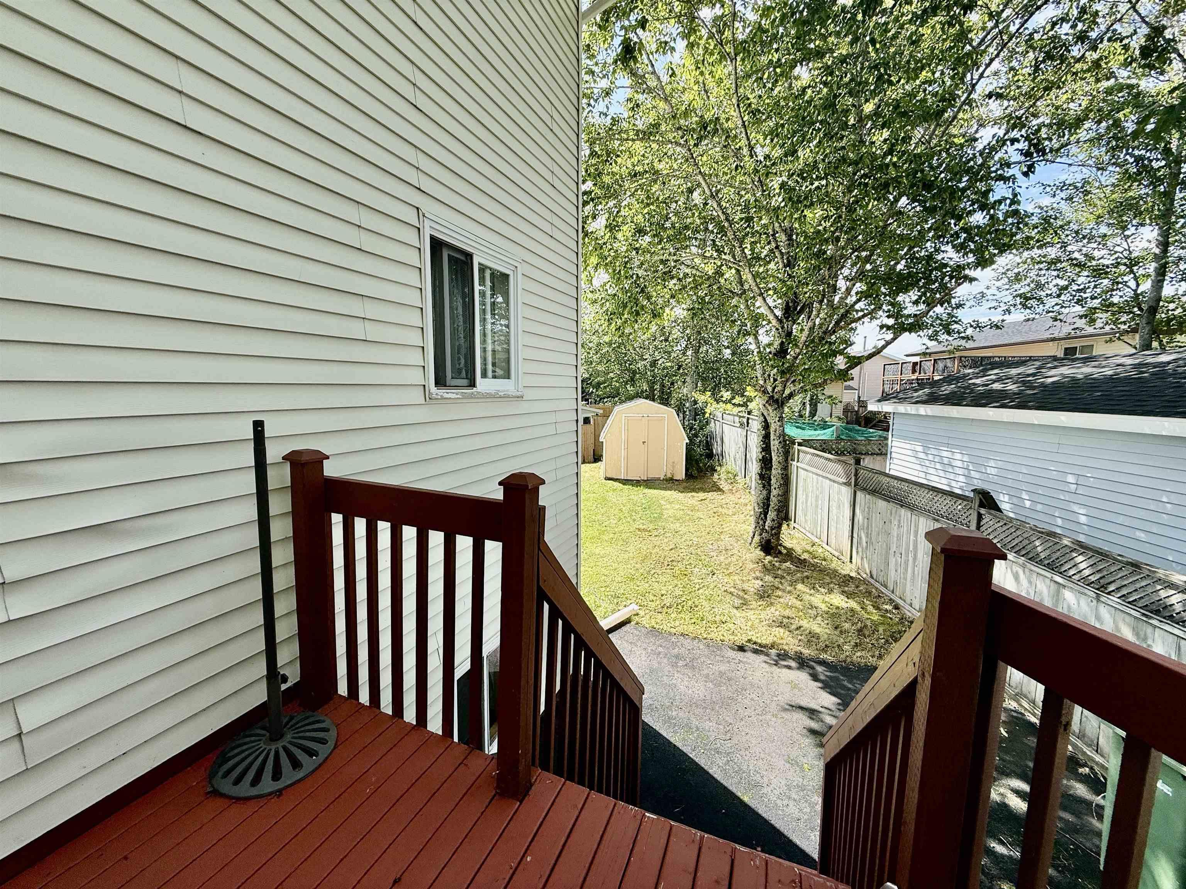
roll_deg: -0.3
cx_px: 593
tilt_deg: -6.7
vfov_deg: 85.7
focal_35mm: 14
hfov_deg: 102.1
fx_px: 480
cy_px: 444
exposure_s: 1/559
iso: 50
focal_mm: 2.22
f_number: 2.2
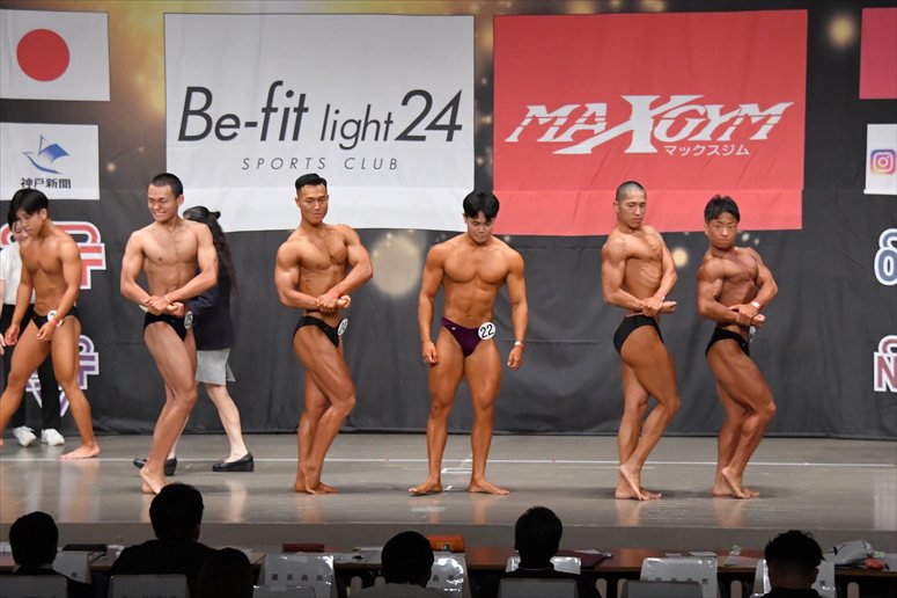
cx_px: 448
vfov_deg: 11.1
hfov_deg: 16.7
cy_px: 299
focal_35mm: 123
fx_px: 3063
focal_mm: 82
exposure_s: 1/400
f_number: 5.6
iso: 6400
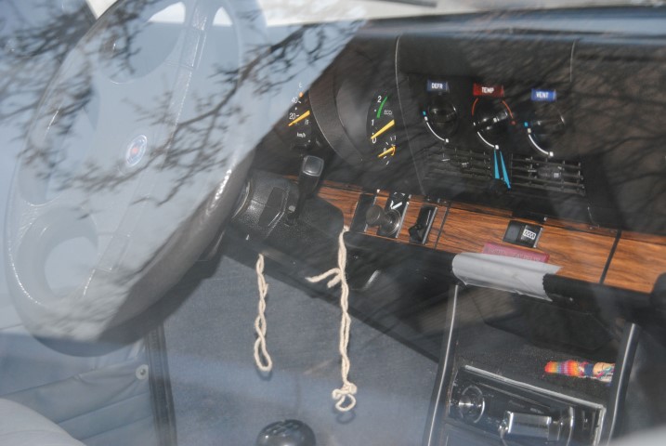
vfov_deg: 15.2
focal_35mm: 90
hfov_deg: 22.6
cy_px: 223
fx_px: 1667
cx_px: 333
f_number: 5
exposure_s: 1/60
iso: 400
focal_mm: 60
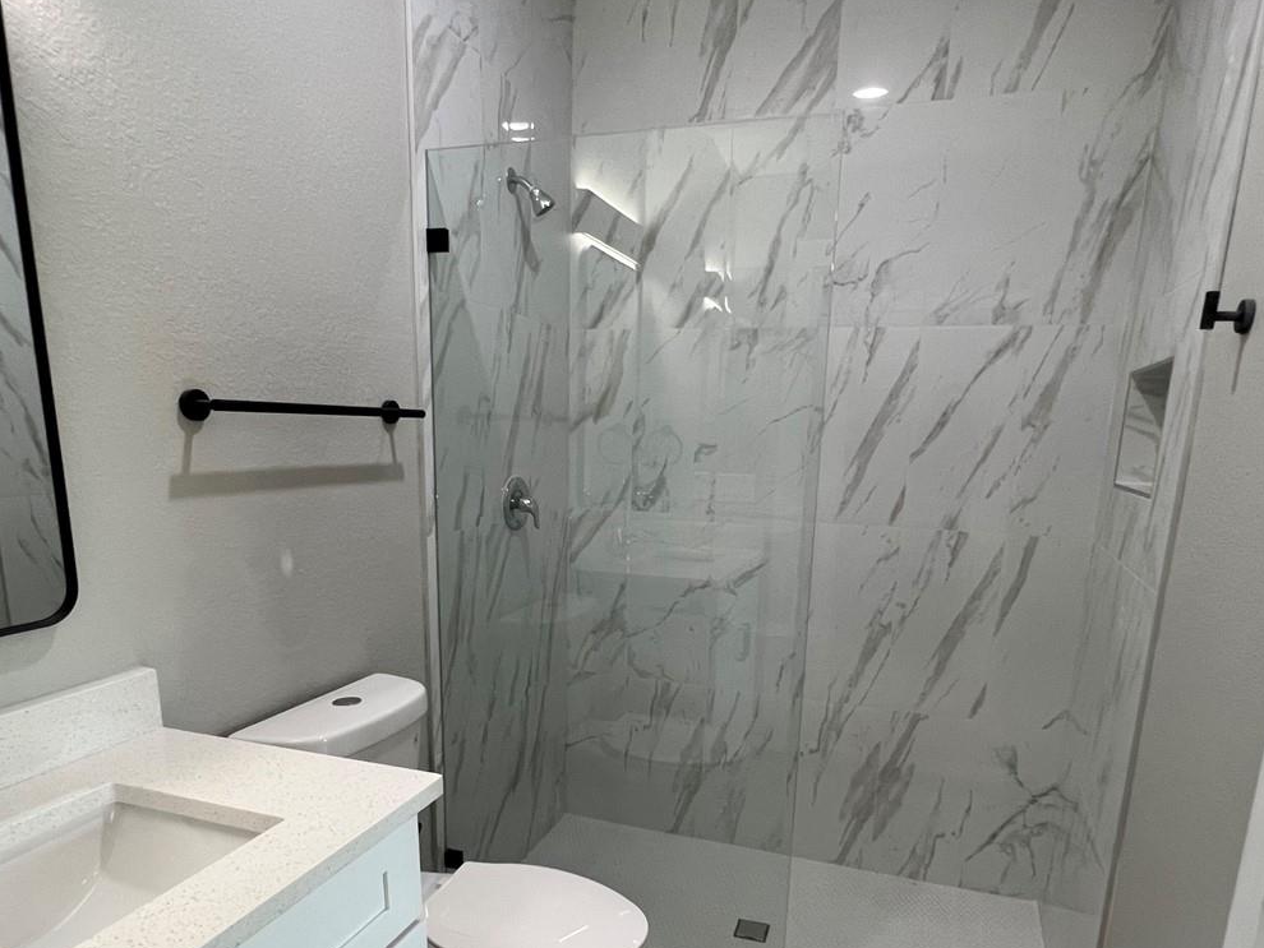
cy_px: 609
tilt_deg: -13.6
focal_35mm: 21
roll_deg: -1.4
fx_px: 767
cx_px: 643
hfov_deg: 79.0
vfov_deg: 62.3
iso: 200
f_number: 1.8
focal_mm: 1.57
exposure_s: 1/120
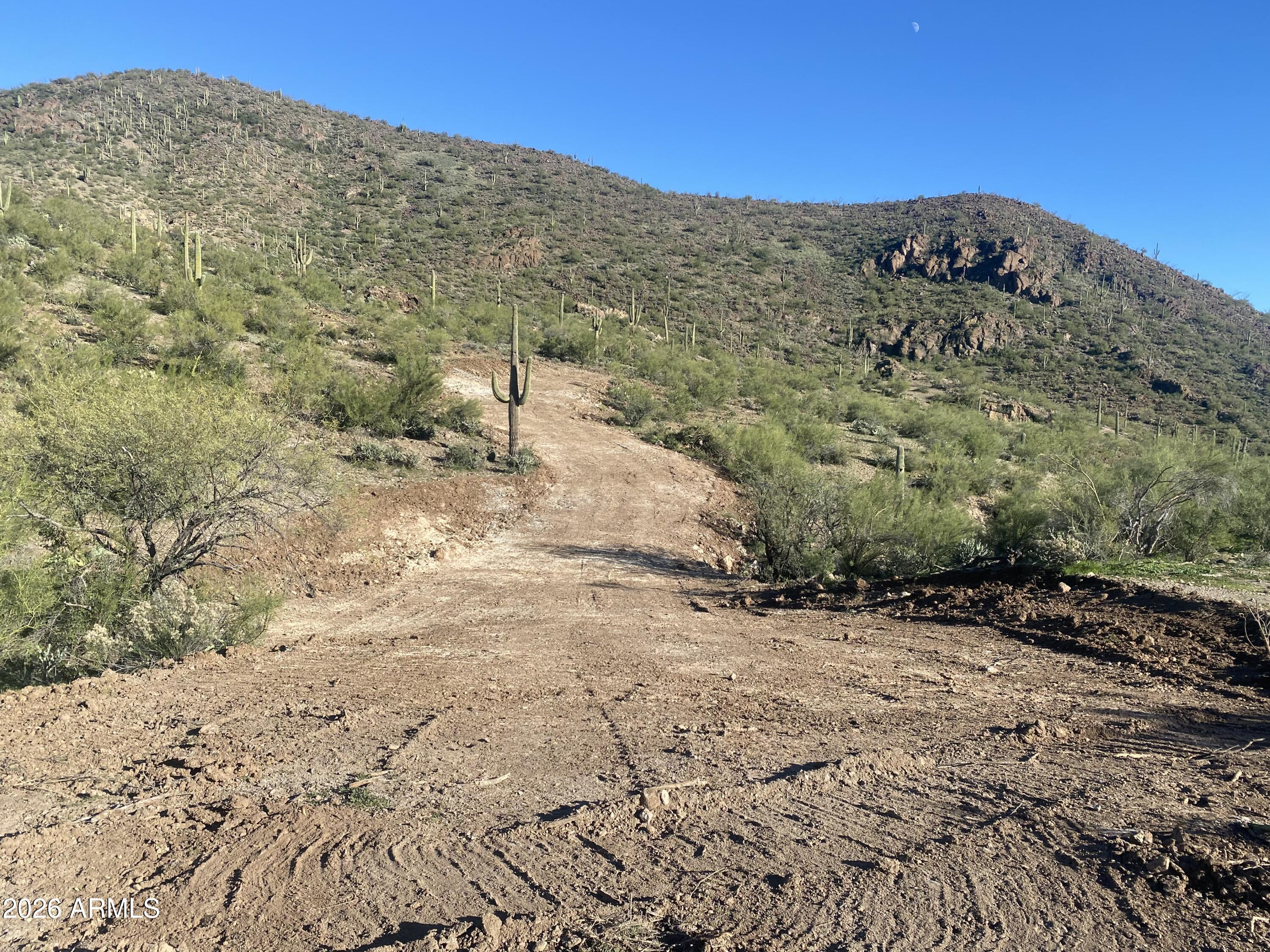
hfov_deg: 67.3
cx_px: 635
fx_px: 954
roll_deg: -2.4
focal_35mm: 26
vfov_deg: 53.1
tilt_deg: -6.3
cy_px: 476
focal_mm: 4.25
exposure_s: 1/1927
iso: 32
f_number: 1.8
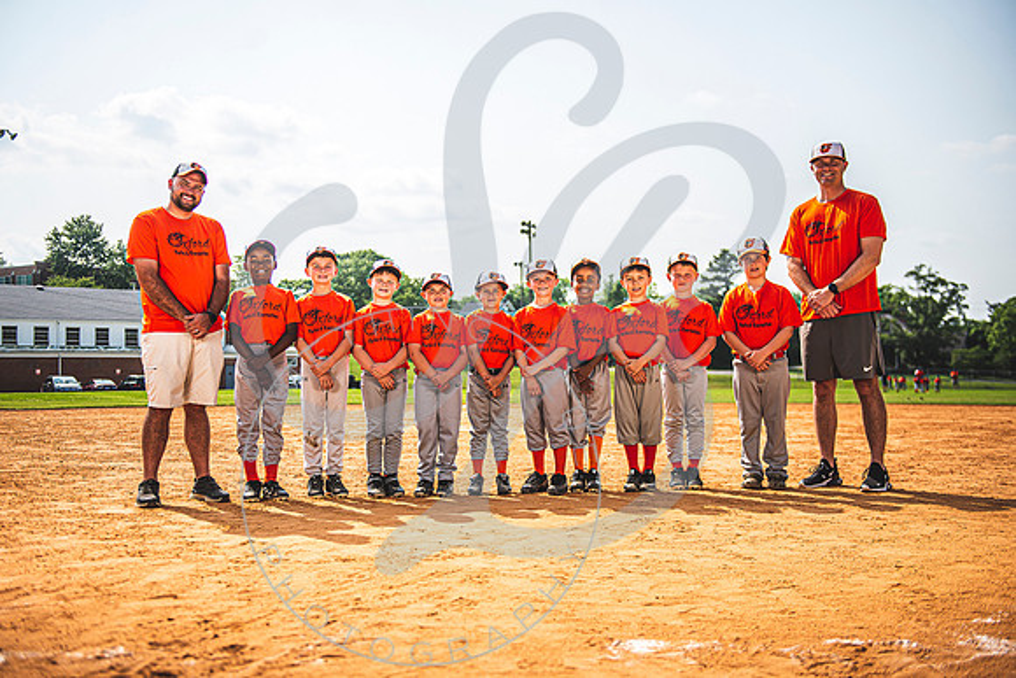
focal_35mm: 40
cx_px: 488
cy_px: 352
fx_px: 1117
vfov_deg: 33.8
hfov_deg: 48.9
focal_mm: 38
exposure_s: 1/2000
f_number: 5.6
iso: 100
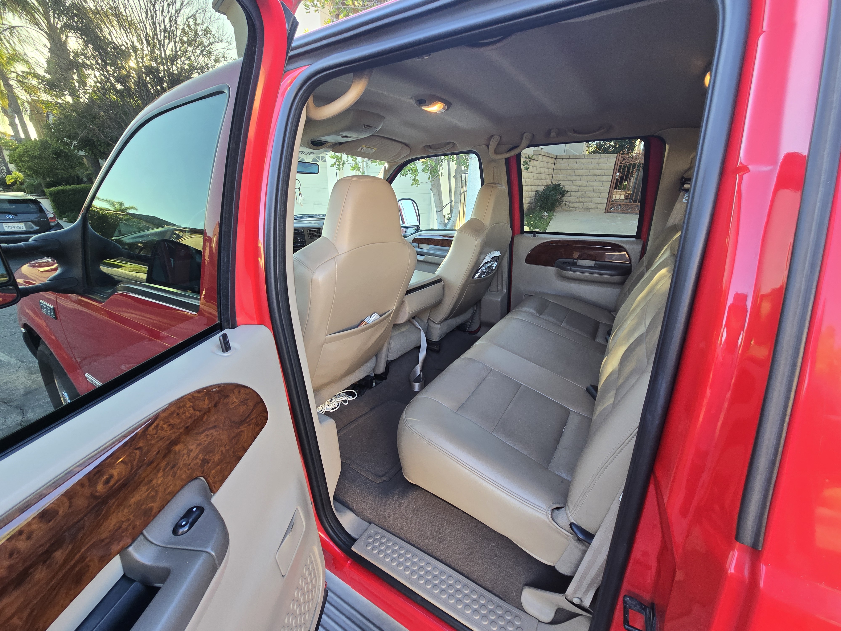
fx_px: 316
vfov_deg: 89.9
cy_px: 316
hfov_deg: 106.2
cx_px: 420
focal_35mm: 13
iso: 80
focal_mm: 2.2
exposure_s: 1/60
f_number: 2.2
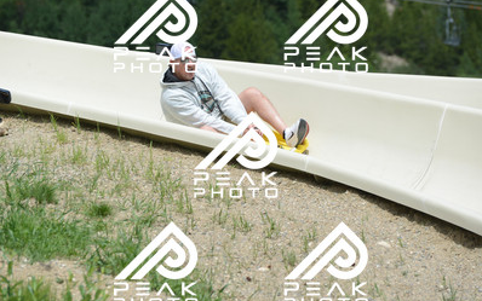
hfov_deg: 10.5
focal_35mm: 200
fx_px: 2628
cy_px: 147
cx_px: 241
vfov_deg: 6.6
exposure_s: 1/1250
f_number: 6.3
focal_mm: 195
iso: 500
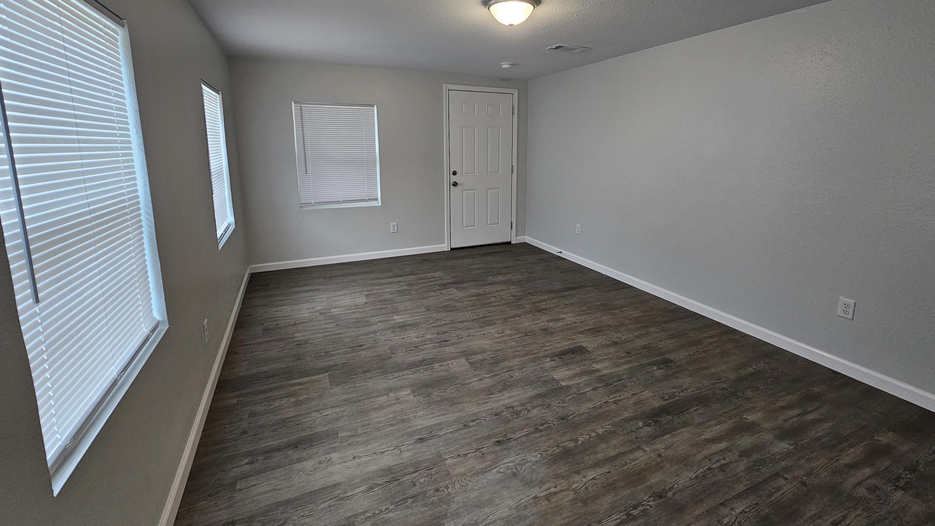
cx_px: 490
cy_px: 205
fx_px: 372
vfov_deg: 69.7
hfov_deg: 102.9
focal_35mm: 15
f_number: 2.2
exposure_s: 1/60
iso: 125
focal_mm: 2.2
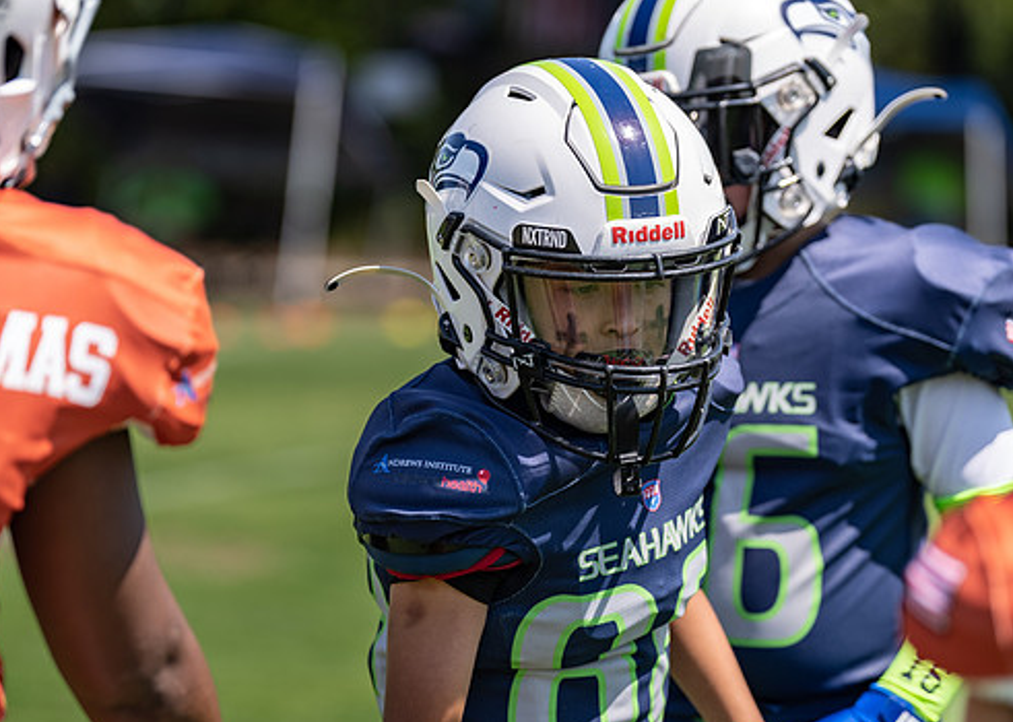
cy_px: 419
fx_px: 4945
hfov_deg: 11.7
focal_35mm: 172
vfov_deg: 8.4
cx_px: 505
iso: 100
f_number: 2.8
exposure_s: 1/1250
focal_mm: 132
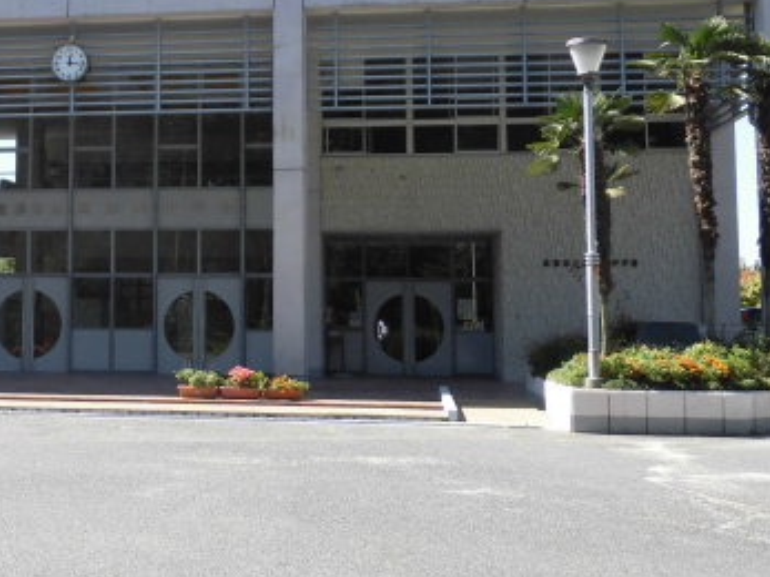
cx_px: 104
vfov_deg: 24.6
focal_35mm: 59
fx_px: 1312
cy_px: 178
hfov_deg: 31.4
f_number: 3.5
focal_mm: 5.81
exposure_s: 1/500
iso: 100
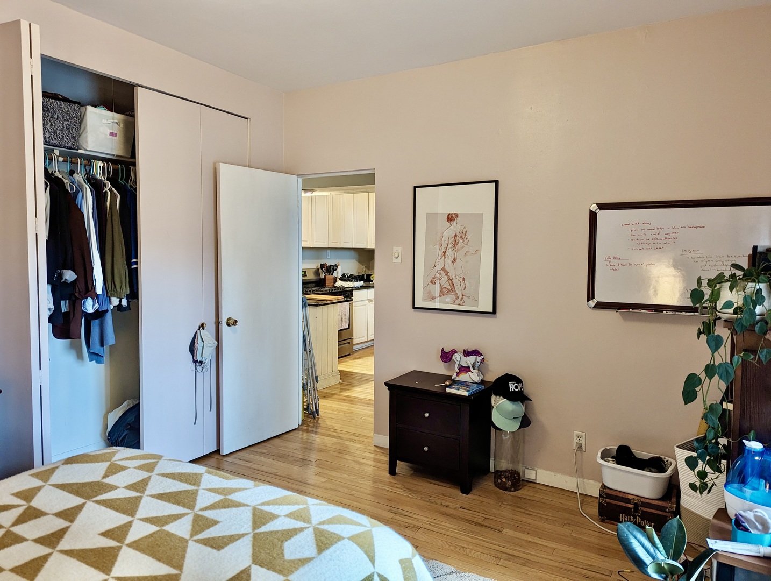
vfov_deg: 56.9
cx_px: 386
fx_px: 535
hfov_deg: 71.5
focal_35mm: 24
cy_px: 290
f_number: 1.85
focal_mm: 6.81
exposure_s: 1/24
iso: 196
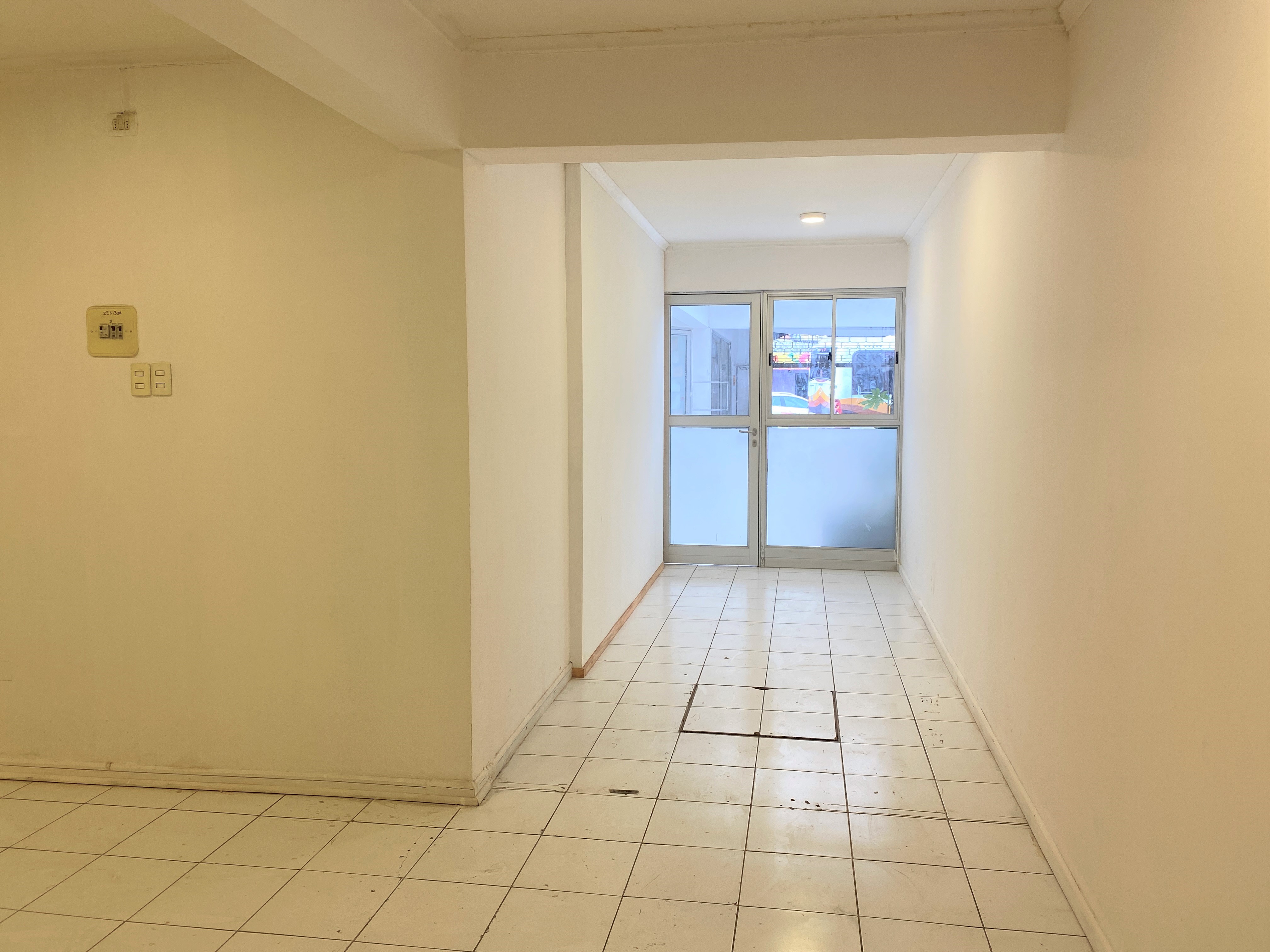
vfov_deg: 53.1
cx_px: 635
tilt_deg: -4.7
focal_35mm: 26
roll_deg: -0.6
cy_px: 476
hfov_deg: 67.3
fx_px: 954
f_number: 1.8
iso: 64
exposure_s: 1/100
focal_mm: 4.25
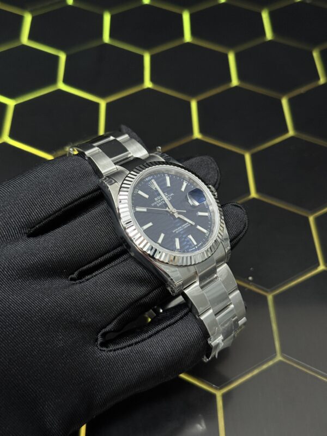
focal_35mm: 48
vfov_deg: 39.7
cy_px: 218
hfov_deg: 30.3
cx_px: 164
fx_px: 605
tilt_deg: -48.3
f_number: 1.78
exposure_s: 1/60
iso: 200
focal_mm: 6.76
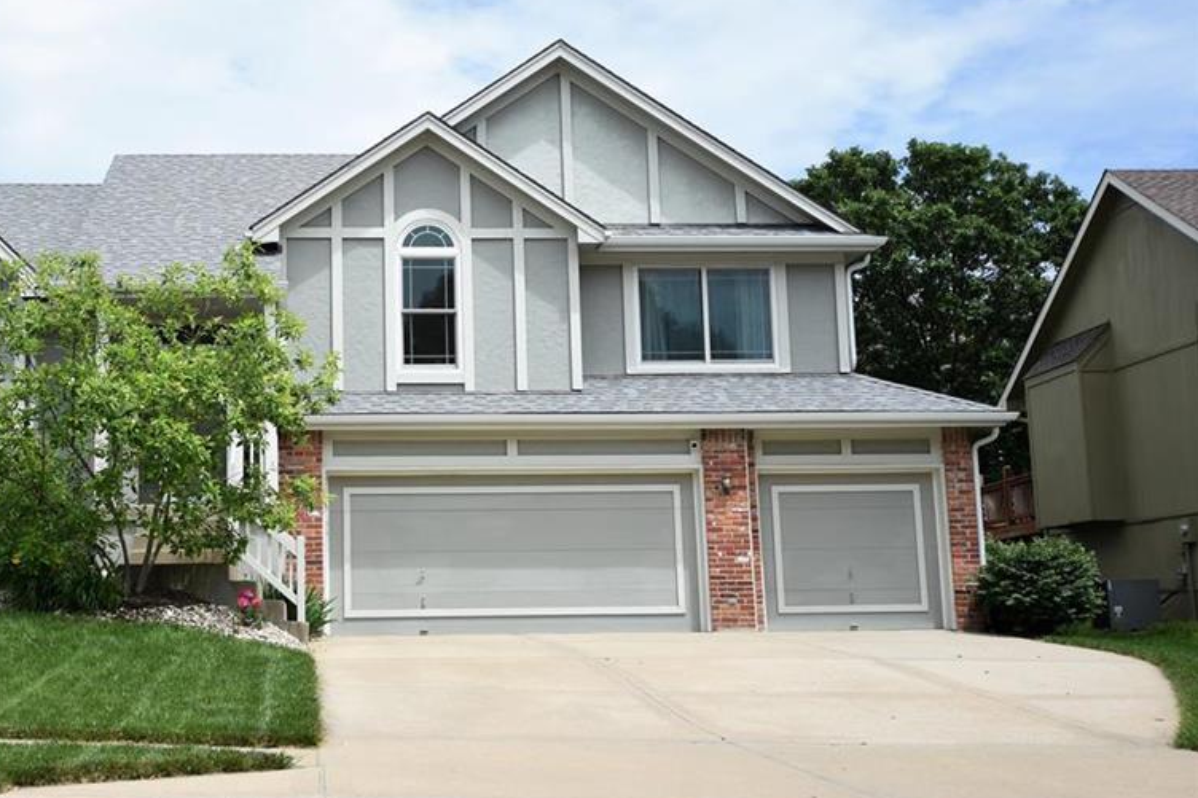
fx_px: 1630
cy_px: 371
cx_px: 390
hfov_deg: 39.8
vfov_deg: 27.5
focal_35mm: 49
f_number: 4.5
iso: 200
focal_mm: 24
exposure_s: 1/1250
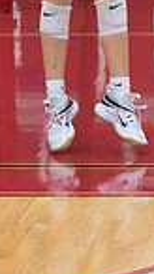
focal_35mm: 329
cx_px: 85
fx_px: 2391
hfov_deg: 3.7
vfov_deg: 6.5
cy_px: -124
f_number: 4.5
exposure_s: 1/1000
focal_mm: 102
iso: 6400
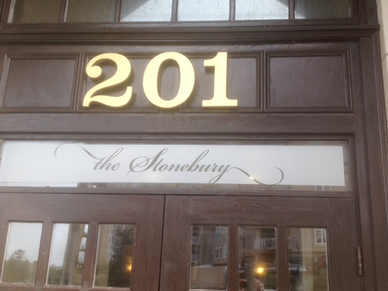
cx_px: 207
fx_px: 471
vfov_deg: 34.4
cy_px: 146
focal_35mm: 42
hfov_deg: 44.8
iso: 64
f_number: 2.4
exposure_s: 1/303
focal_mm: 4.28
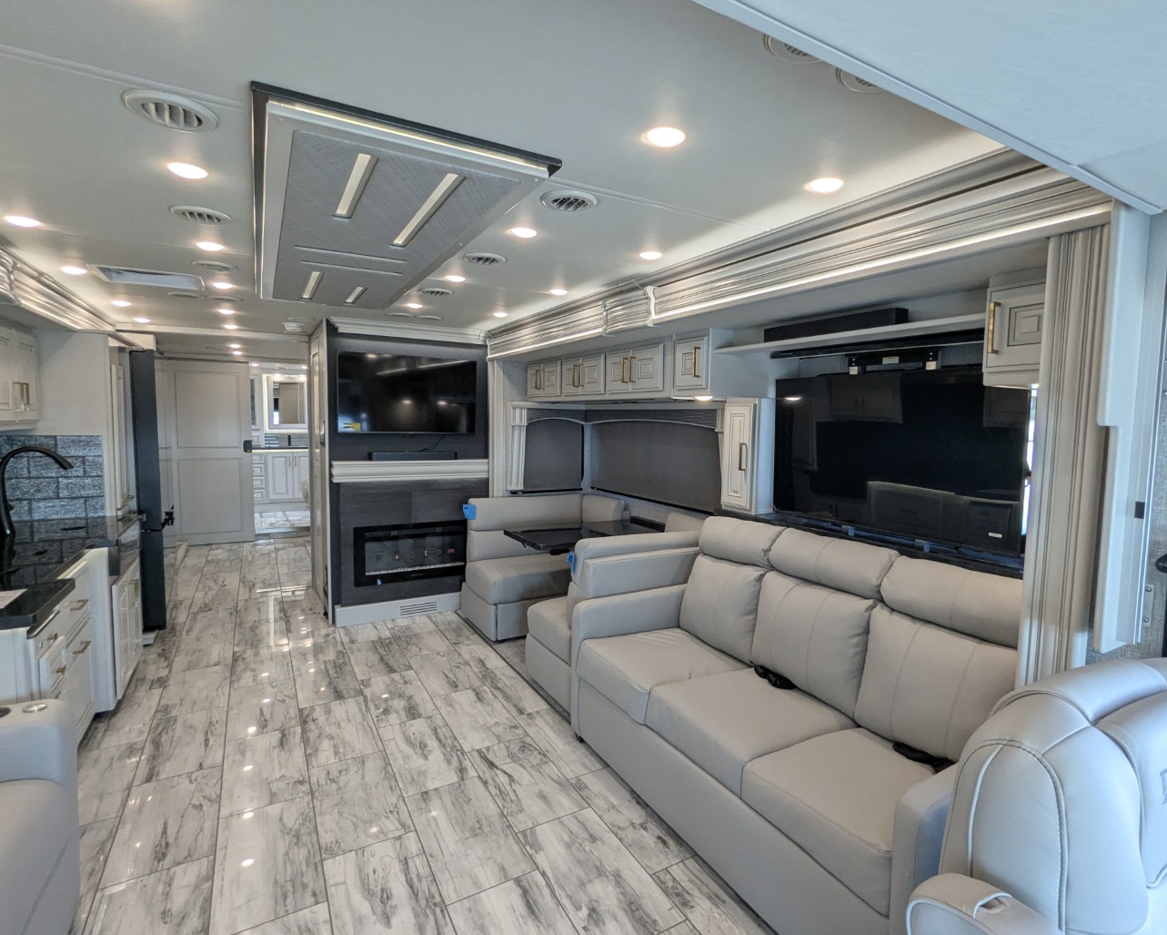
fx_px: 587
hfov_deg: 89.5
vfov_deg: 77.0
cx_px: 620
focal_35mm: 17
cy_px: 468
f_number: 2.2
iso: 104
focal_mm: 2.35
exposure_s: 1/150
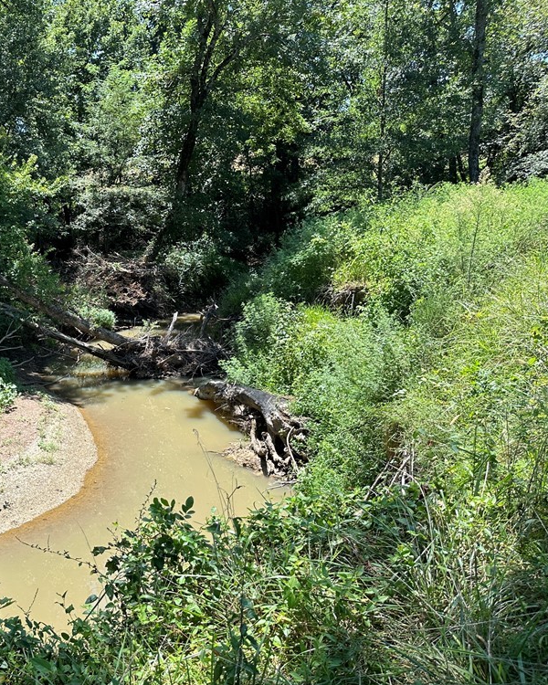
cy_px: 343
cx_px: 85
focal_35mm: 32
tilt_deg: -10.8
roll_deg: +2.3
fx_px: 649
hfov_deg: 43.0
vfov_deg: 55.7
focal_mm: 6.86
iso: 80
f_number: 1.78
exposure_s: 1/1157
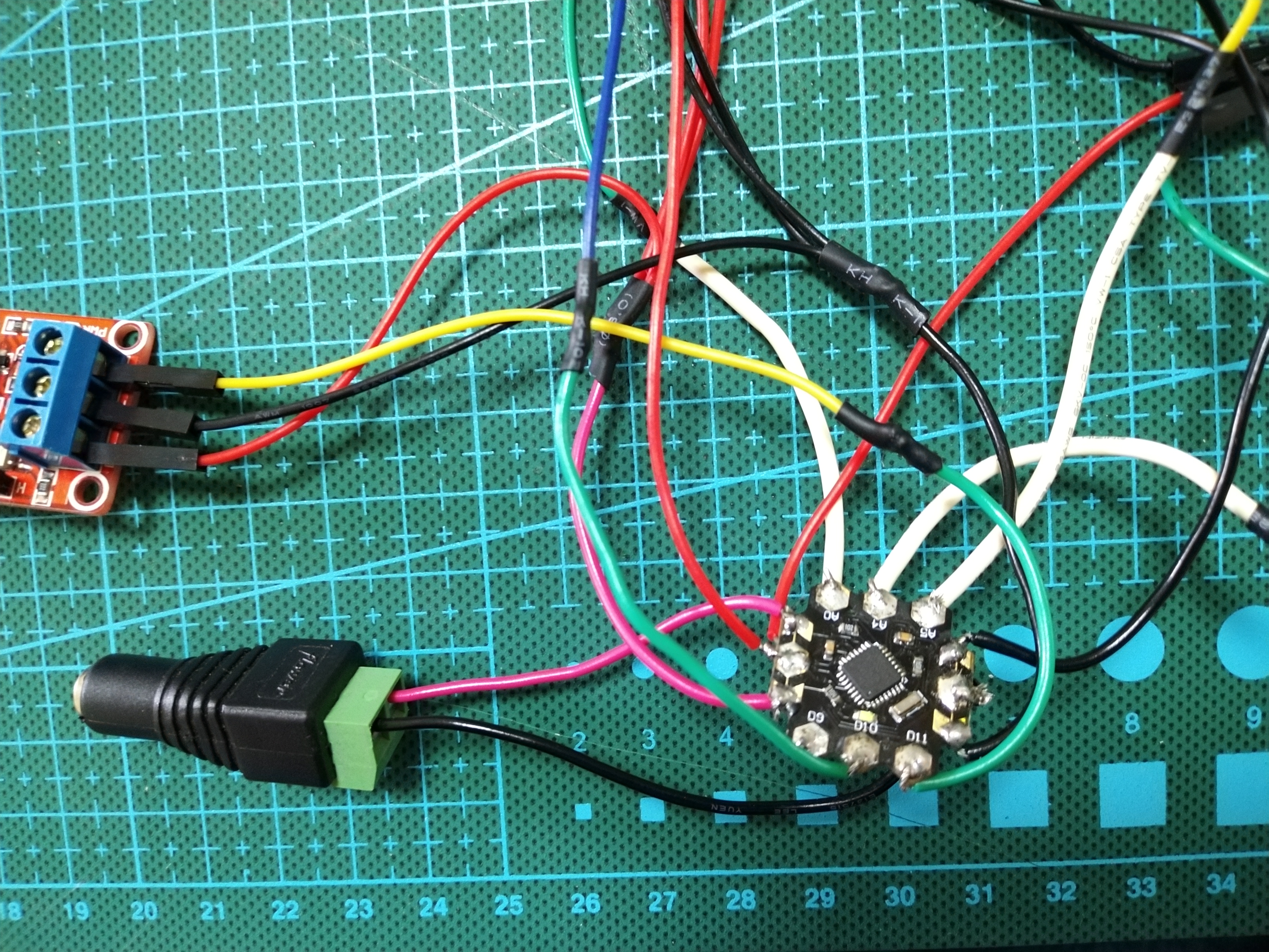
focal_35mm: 26
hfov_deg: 67.3
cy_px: 476
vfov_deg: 53.1
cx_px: 634
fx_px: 953
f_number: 2
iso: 1139
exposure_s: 1/20
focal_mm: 3.44
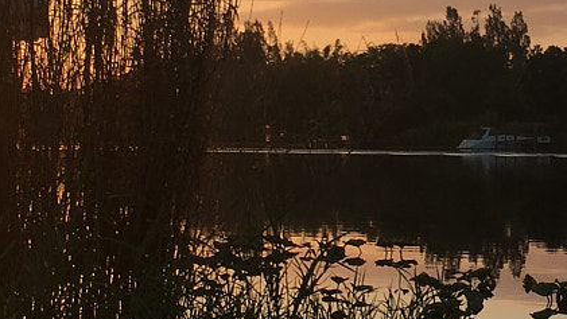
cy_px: 135
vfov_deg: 10.1
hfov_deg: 17.7
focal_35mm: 120
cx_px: 448
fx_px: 1804
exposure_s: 1/630
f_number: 2.2
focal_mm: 4.15
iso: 25
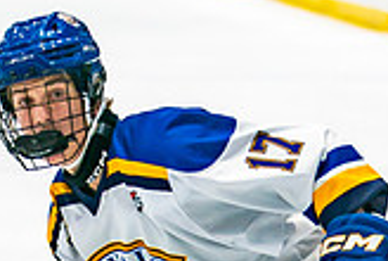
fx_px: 6748
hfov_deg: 3.3
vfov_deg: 2.2
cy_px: 241
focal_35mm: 625
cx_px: 274
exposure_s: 1/640
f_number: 2.8
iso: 500
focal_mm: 102
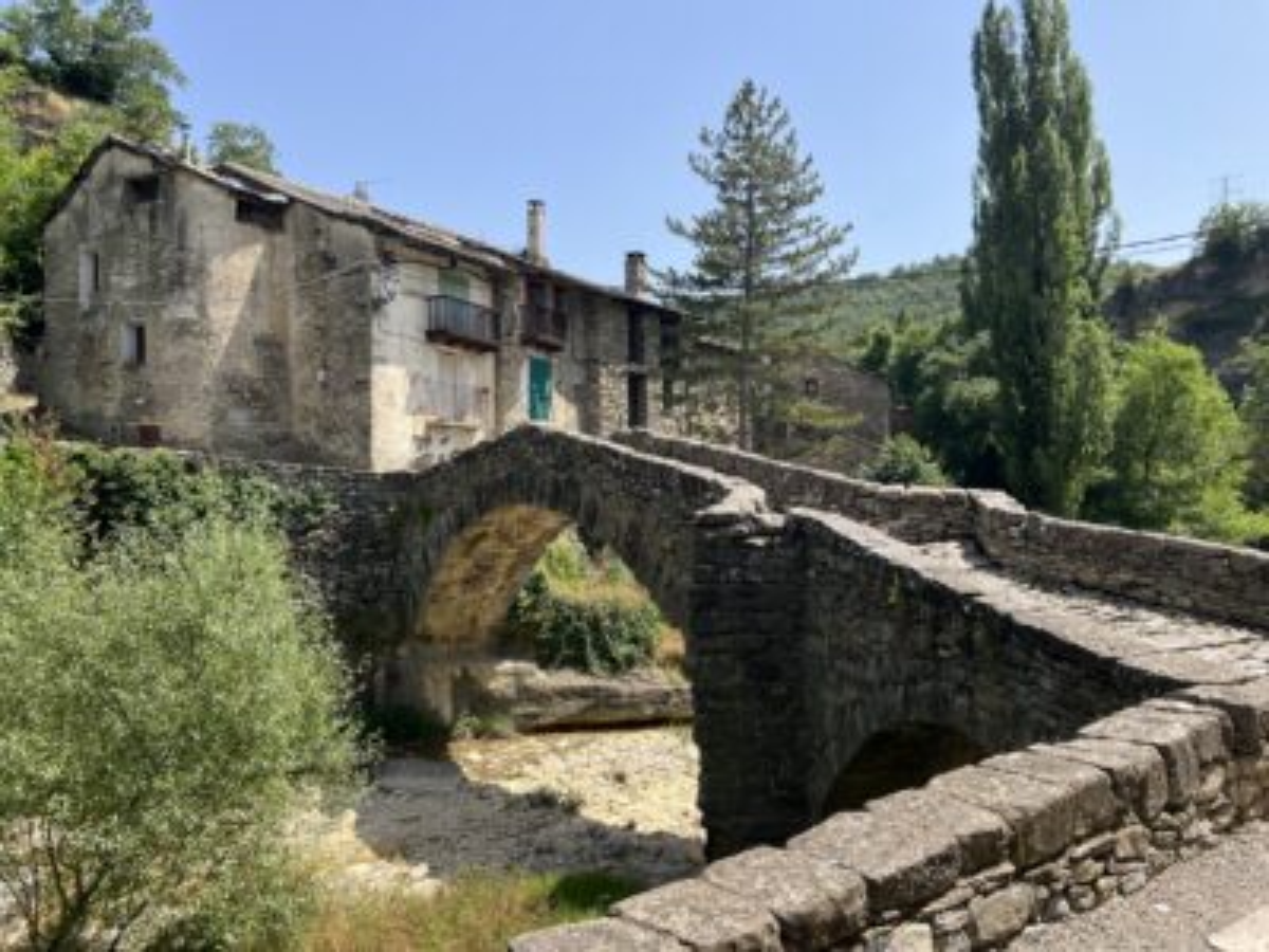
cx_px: 634
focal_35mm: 26
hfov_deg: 67.3
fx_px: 953
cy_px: 476
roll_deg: +1.1
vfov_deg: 53.1
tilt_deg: +2.1
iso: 50
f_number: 1.5
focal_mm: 5.7
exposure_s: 1/2299
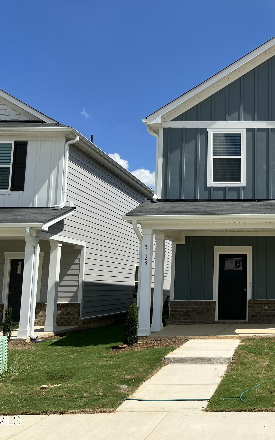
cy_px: 219
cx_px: 282
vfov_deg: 52.7
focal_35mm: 37
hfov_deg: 31.5
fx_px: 444
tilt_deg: +8.6
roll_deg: -0.1
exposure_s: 1/5319
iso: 50
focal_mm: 5.7
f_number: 1.5
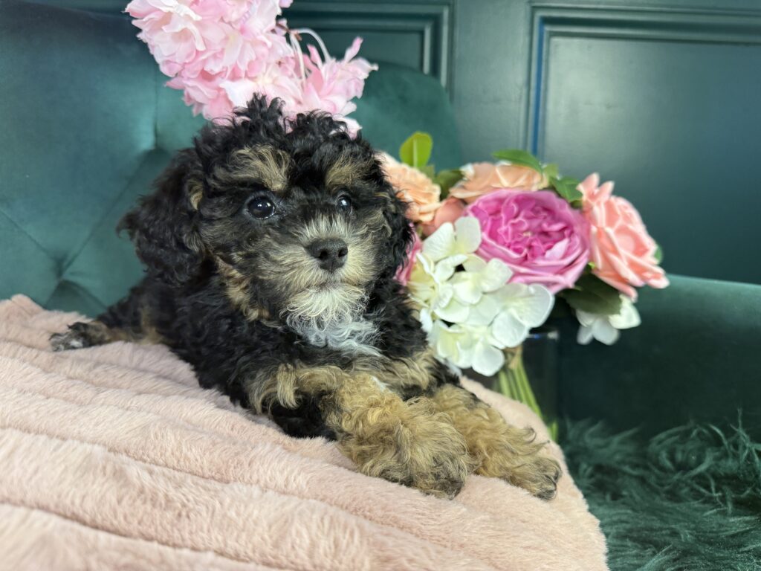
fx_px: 528
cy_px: 286
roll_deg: -1.3
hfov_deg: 71.6
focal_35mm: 24
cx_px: 380
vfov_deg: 56.8
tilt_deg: -9.0
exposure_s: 1/120
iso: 160
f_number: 1.78
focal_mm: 6.76
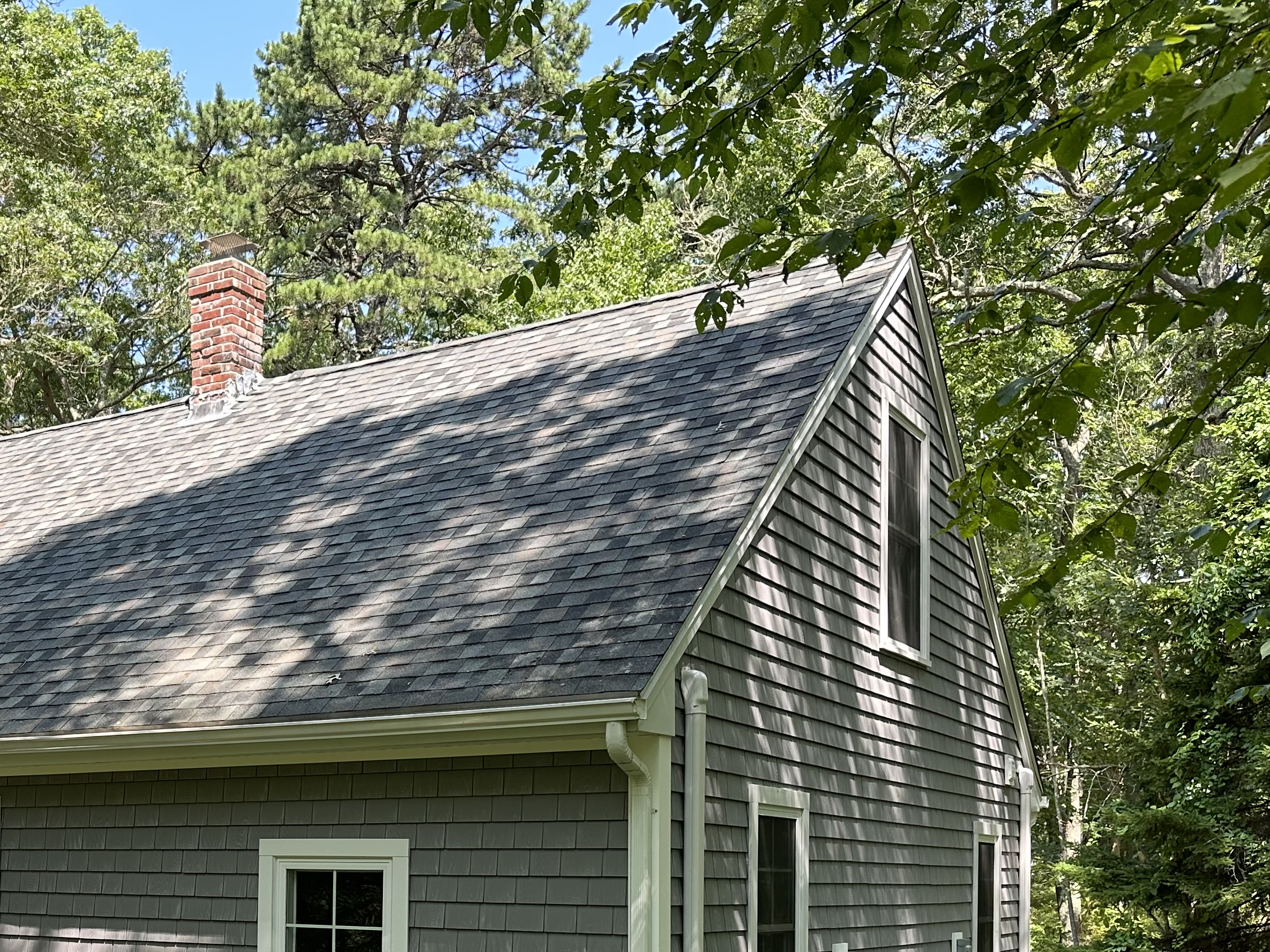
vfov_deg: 31.5
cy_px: 835
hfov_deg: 40.7
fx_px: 1614
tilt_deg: +0.7
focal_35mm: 44
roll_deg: -0.9
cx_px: 207
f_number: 1.78
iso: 80
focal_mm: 6.86
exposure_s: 1/452
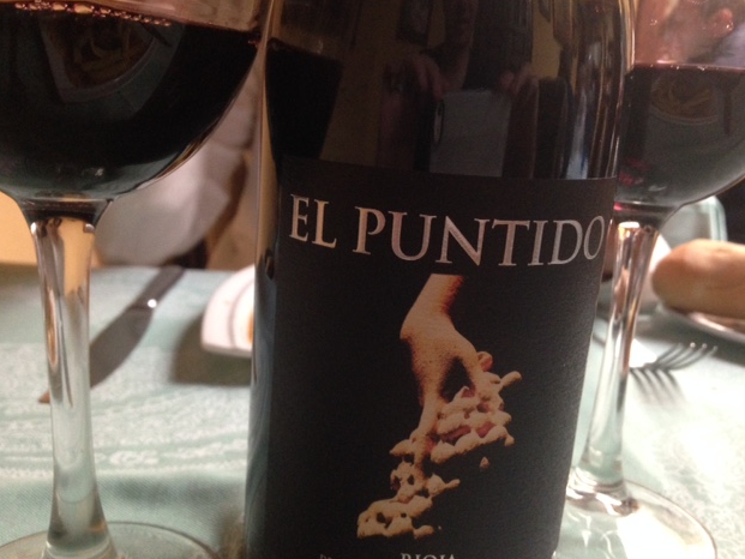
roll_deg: -4.1
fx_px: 732
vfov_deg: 41.8
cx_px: 373
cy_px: 276
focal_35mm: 34
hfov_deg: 53.9
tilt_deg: -13.7
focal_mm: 4.12
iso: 320
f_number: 2.4
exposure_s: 1/20
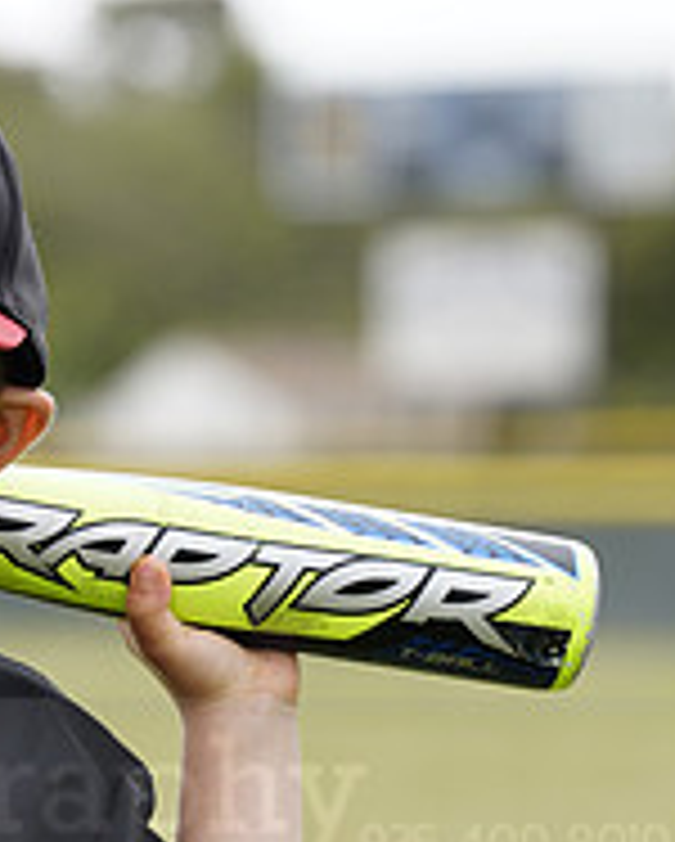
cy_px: 759
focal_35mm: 442
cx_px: -184
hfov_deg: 3.5
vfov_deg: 4.4
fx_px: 11020
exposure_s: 1/250
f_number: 5.6
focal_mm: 152
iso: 100
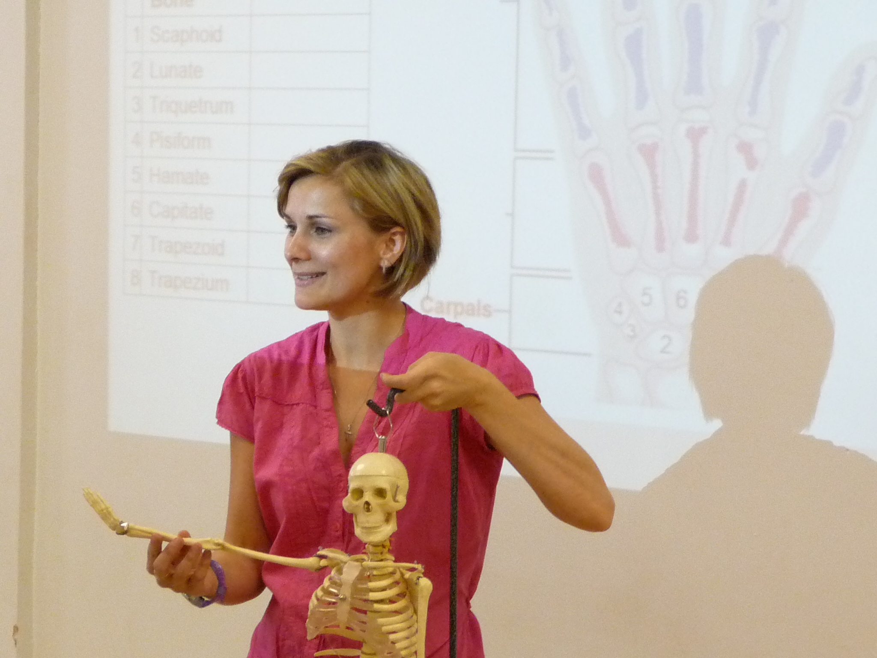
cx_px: 438
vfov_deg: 13.2
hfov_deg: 17.6
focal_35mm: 112
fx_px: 2838
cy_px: 329
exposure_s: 1/40
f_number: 4.5
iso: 400
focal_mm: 11.3
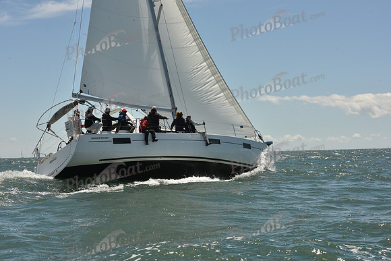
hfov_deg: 28.8
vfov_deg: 19.5
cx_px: 196
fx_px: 760
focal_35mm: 70
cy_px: 130
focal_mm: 70
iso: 320
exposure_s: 1/800
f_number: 13
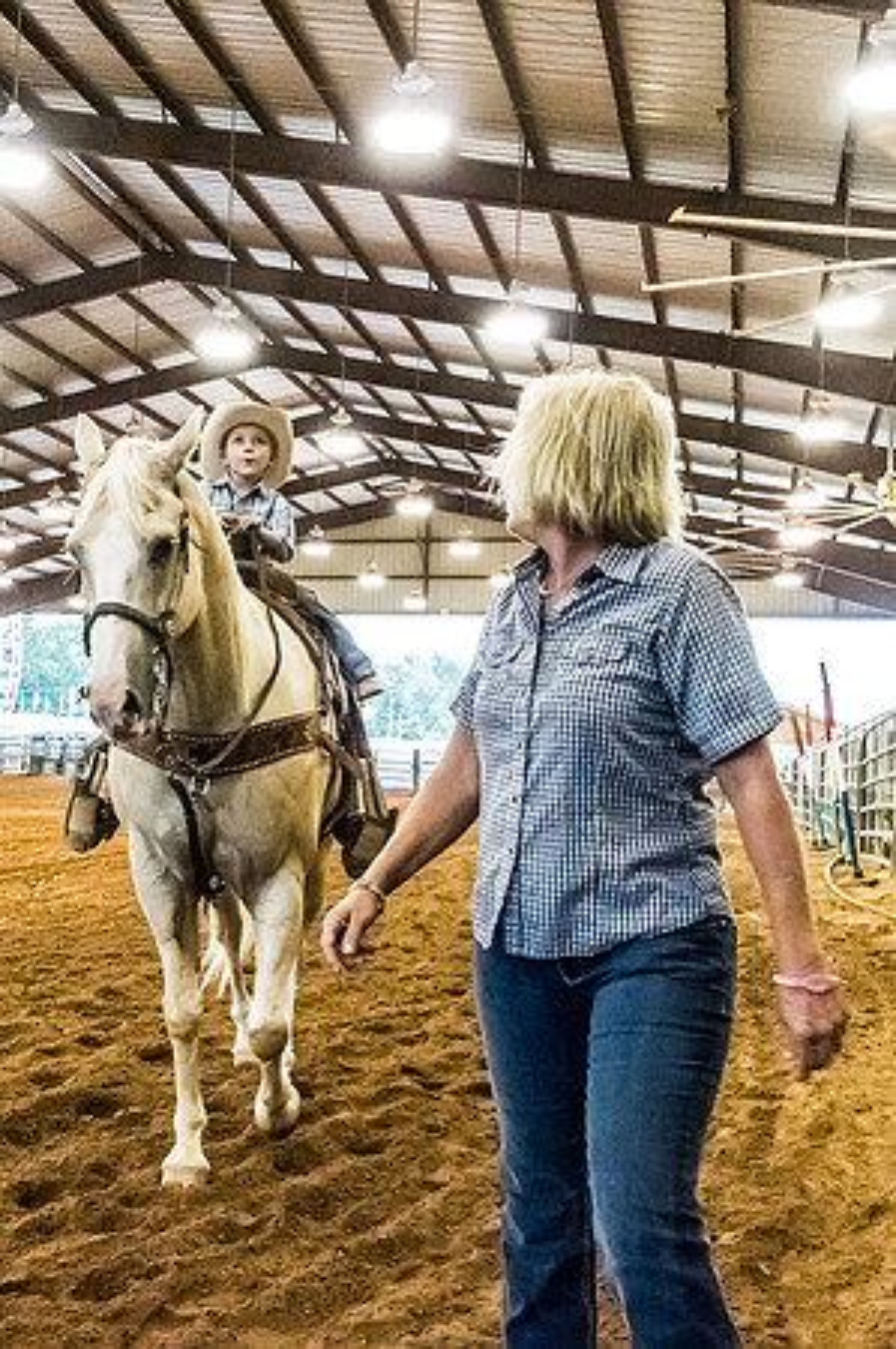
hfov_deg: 32.2
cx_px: 220
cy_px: 674
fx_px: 1522
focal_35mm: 41
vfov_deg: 47.8
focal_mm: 18
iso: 6400
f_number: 6.3
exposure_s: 1/125
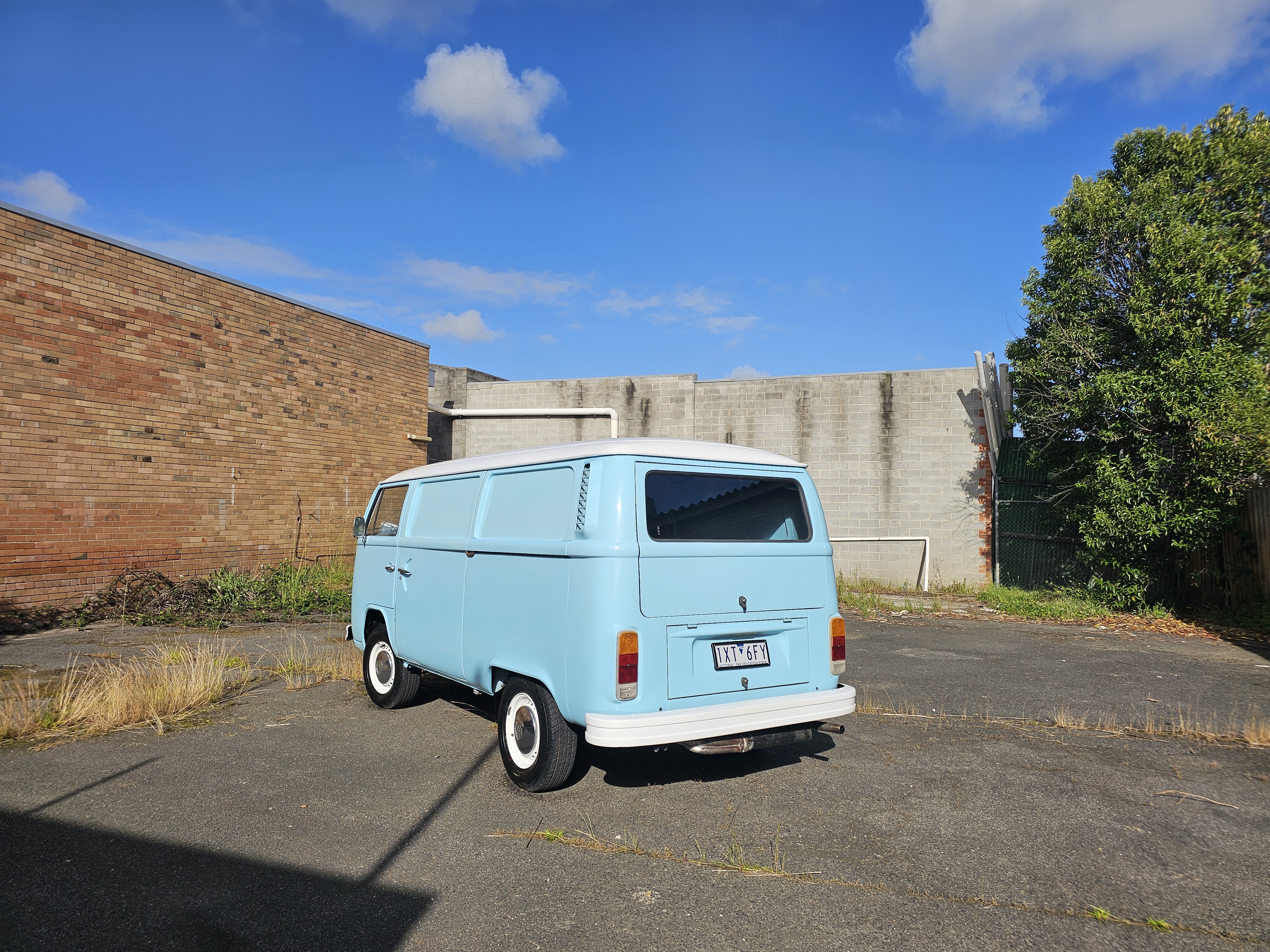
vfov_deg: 58.9
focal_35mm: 23
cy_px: 476
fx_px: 844
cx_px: 635
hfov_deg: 73.9
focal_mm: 6.3
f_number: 1.7
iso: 10
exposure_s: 1/1339
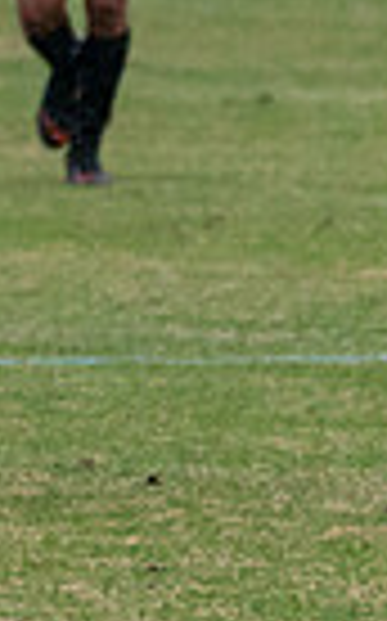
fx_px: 26025
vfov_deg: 1.4
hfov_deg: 0.9
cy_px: -72
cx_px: -548
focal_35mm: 1539
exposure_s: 1/1000
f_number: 5.6
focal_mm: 198
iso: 2500
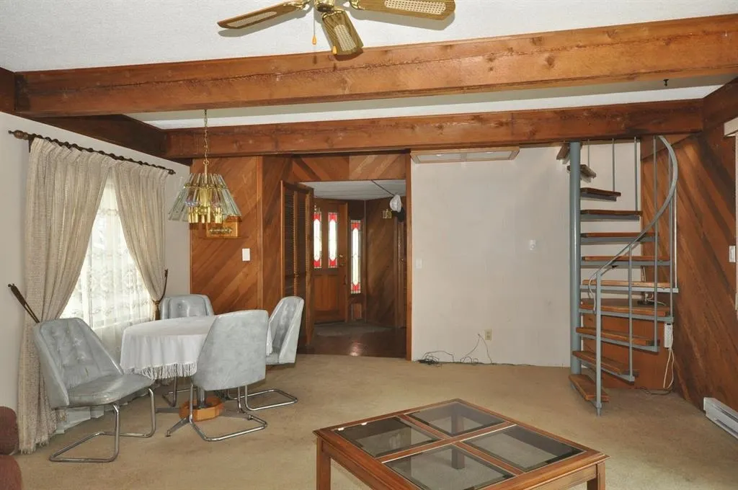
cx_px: 369
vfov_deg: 53.0
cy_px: 245
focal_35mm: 24
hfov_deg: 73.8
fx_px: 491
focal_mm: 16
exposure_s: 1/60
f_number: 5
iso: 800
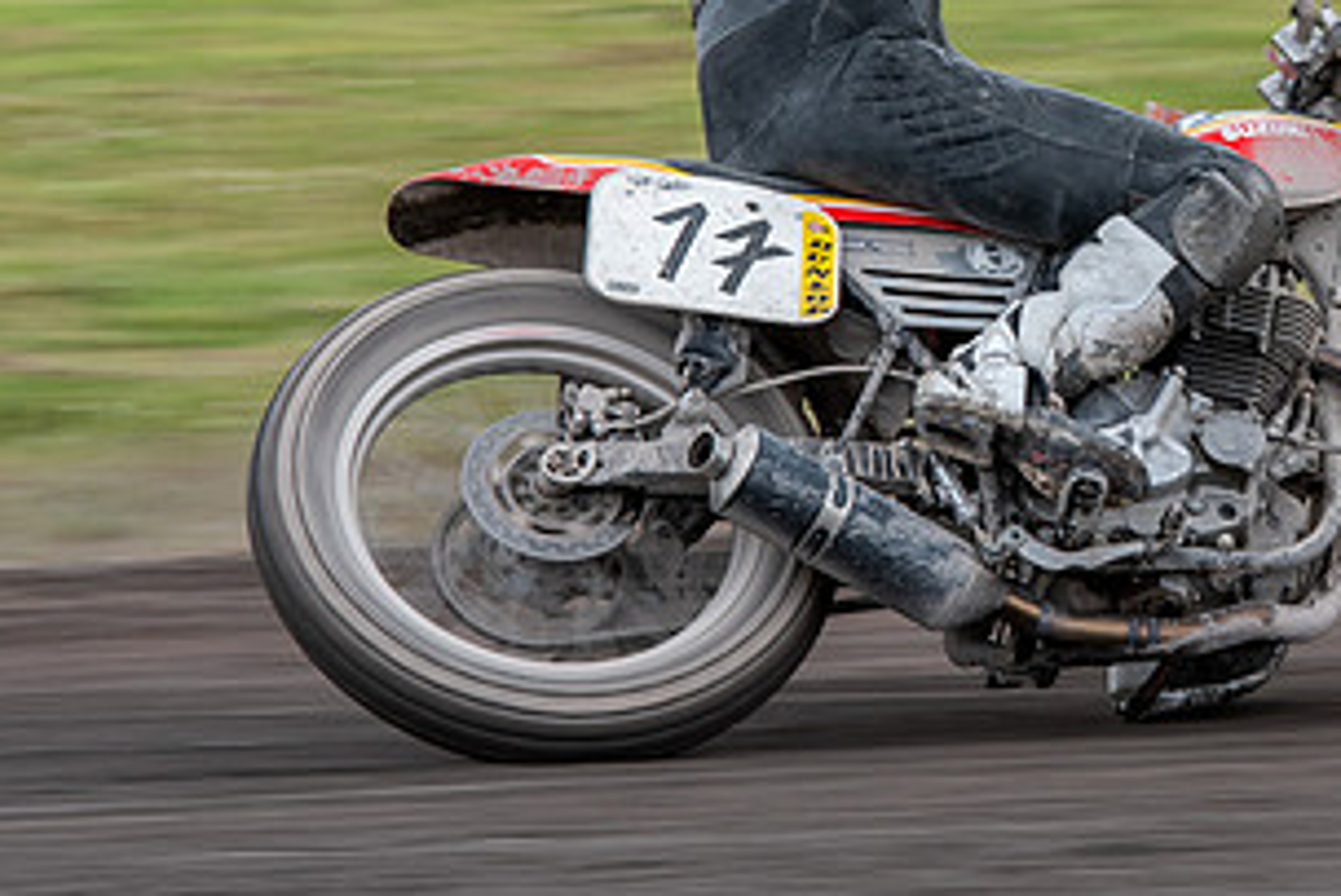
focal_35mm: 506
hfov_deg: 4.1
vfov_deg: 2.7
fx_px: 18857
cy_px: 180
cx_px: 1243
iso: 200
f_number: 8
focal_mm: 200
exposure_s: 1/200
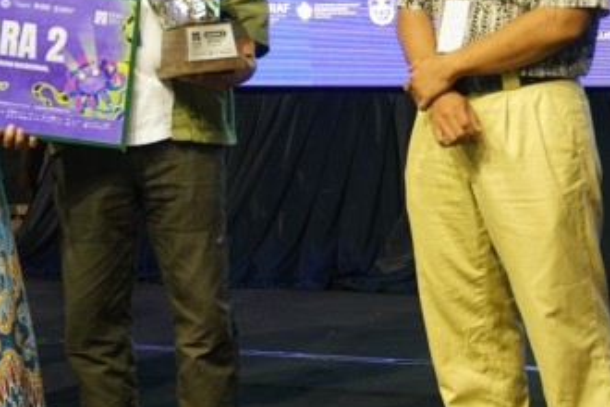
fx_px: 2623
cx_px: 309
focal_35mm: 155
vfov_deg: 8.8
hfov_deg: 13.3
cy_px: 12
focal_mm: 49.9
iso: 1600
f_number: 2.8
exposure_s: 1/320
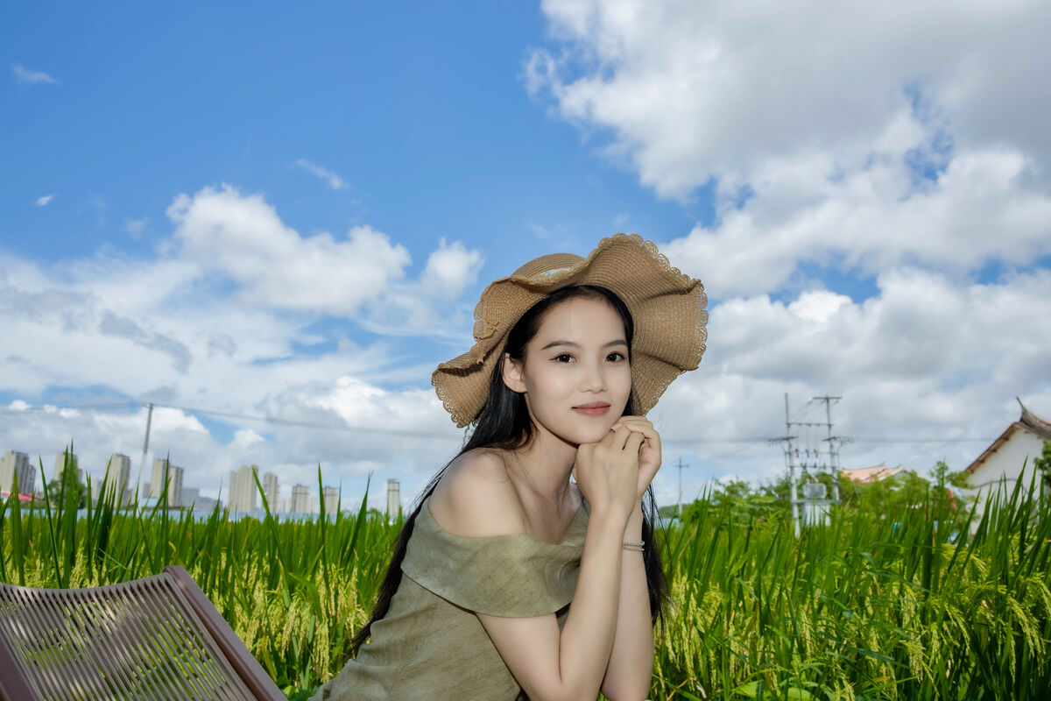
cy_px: 350
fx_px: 876
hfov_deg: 61.9
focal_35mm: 30
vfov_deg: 43.6
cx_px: 526
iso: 100
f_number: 8
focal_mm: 30
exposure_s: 1/250
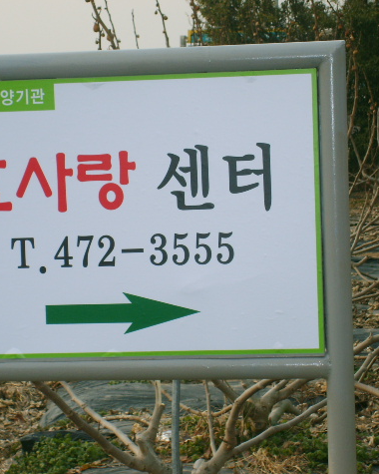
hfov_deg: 12.7
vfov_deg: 15.9
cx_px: 130
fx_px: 1697
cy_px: 237
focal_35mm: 121
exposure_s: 1/350
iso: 75
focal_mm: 15.5
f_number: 4.6
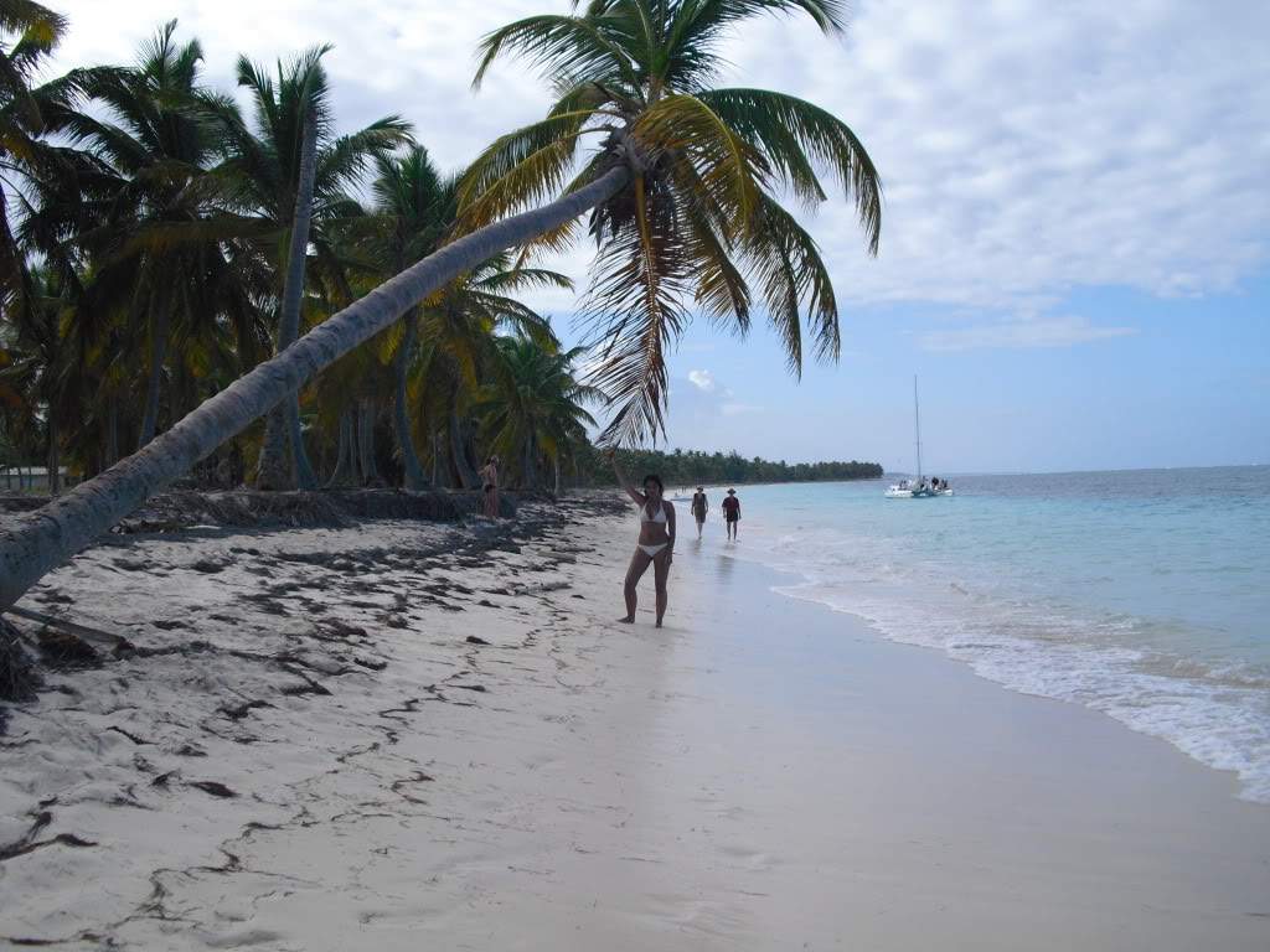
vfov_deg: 39.7
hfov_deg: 51.4
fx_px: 1321
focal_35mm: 36
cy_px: 476
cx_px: 635
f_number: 7.8
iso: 64
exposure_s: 1/160
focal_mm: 6.3
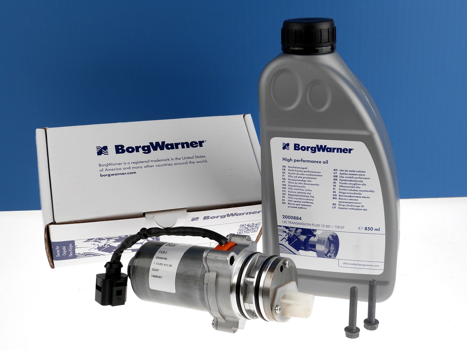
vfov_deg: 30.9
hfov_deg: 40.4
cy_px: 176
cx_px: 235
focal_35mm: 47
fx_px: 634
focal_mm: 8.3
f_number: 3.6
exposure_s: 1/125
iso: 100
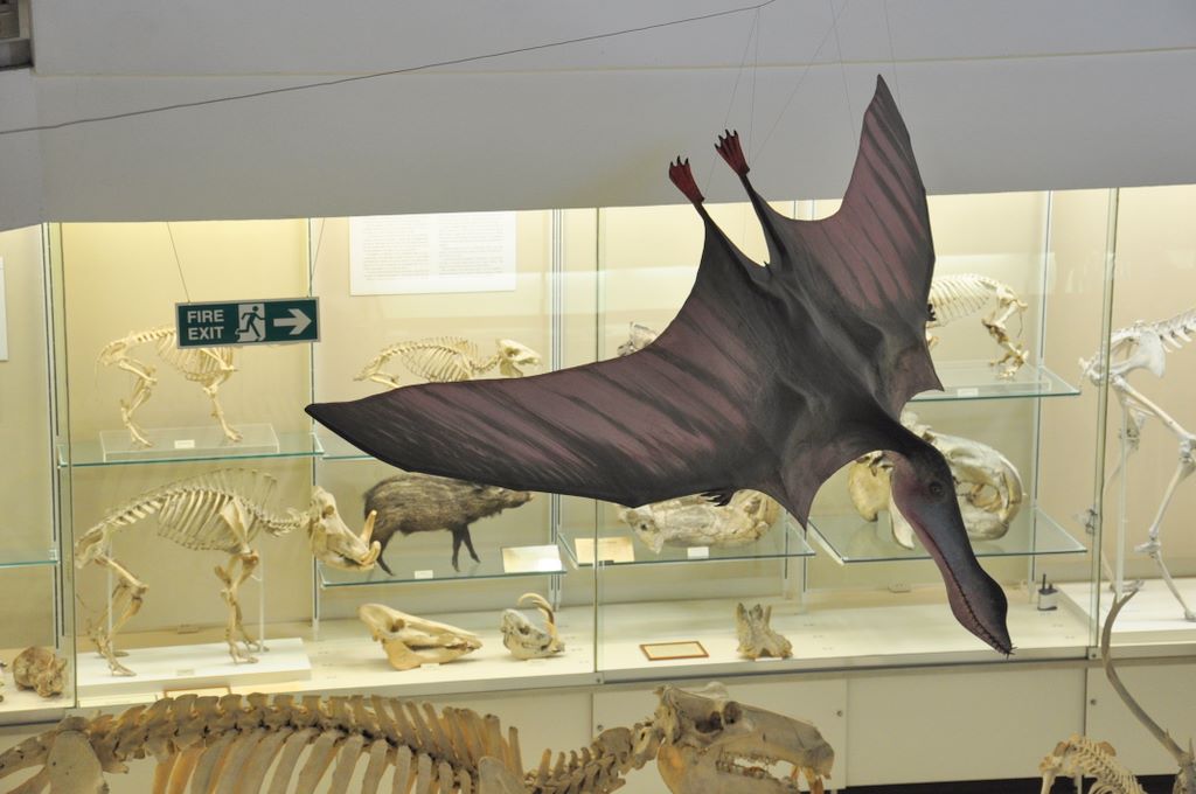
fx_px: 3285
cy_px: 397
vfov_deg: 13.8
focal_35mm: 99
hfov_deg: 20.6
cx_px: 598
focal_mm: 66
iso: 720
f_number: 7.1
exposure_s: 1/30
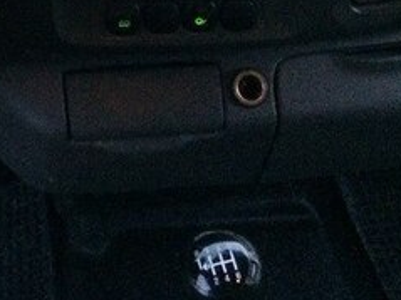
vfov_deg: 17.3
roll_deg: -1.1
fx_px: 926
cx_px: 10
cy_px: -88
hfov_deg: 23.5
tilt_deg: -33.9
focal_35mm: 80
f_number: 2.2
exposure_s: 1/17
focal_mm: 4.15
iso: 500
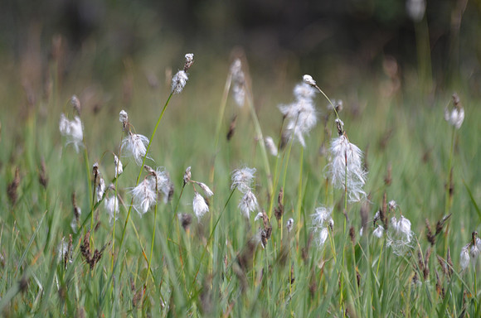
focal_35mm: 450
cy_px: 159
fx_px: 5999
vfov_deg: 3.0
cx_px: 240
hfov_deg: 4.6
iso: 400
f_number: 5.6
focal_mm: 300
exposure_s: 1/250
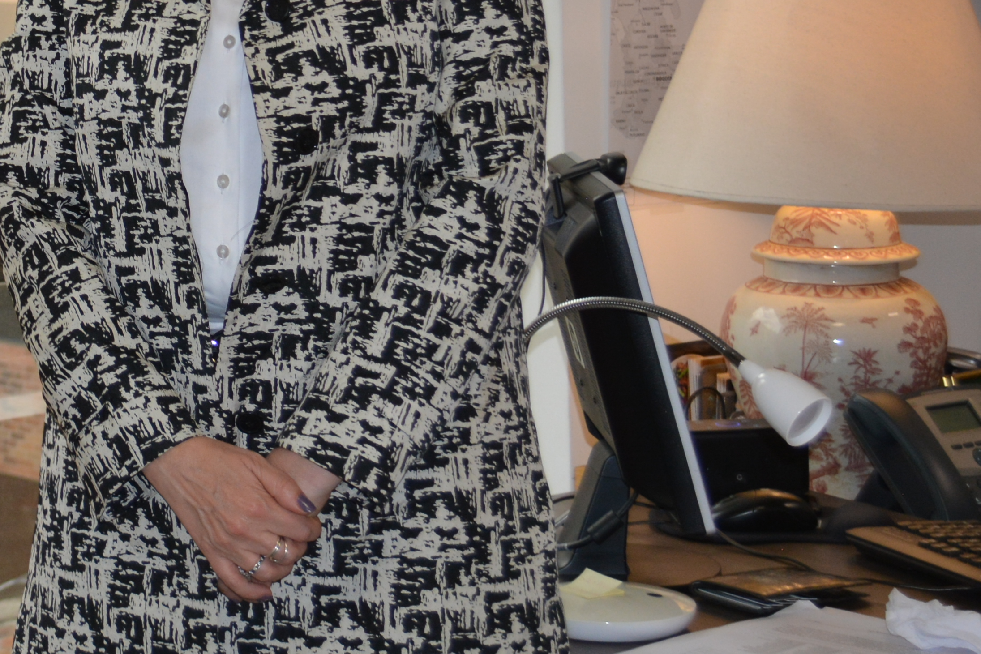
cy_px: -75
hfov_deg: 17.1
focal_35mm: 115
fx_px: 3134
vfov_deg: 11.7
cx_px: -173
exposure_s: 1/125
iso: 320
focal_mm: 28
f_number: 4.5
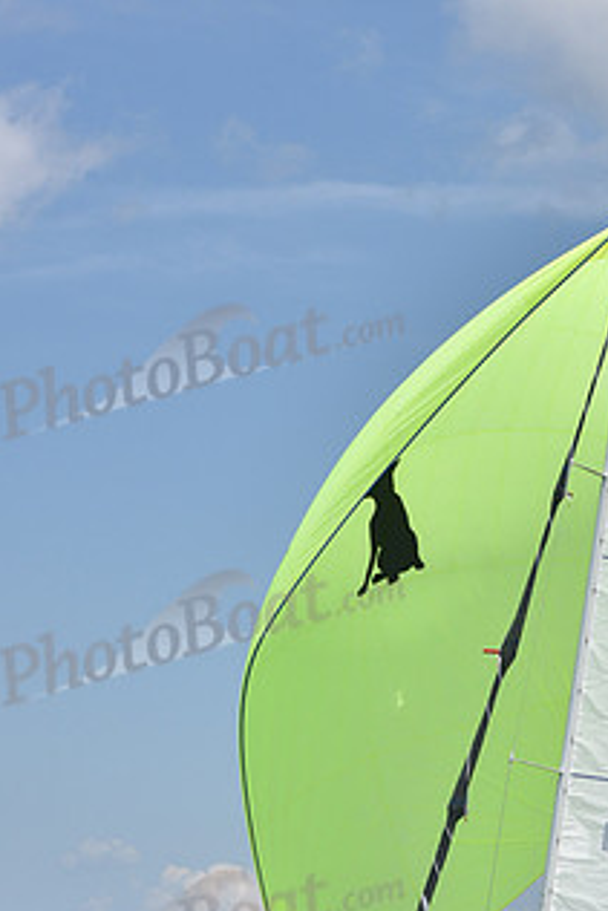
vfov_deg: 14.3
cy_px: 741
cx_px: 555
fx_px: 3618
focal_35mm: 143
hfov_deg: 9.6
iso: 320
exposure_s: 1/1000
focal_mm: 78
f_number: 11
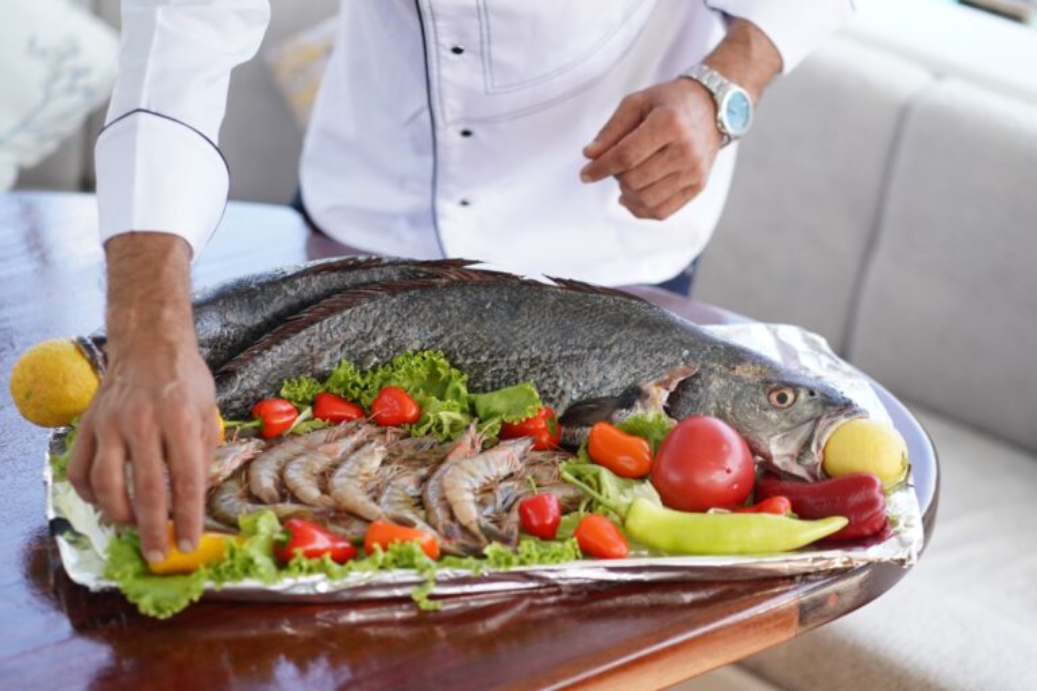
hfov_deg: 23.9
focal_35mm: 85
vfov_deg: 16.1
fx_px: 2448
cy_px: 346
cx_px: 518
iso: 2500
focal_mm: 85
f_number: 2.5
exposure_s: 1/6400
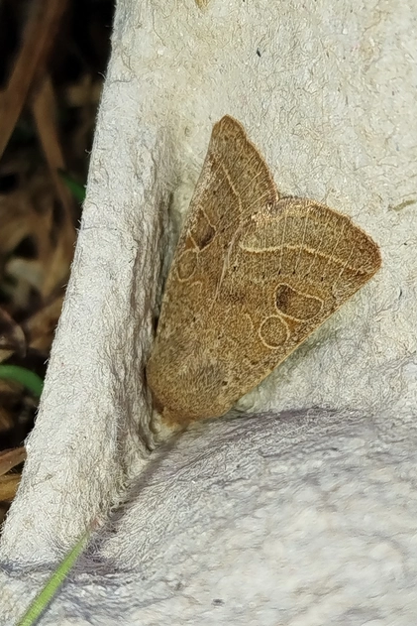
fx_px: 1667
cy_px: 310
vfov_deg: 21.2
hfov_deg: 14.3
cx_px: 218
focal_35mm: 96
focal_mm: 5.31
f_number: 1.7
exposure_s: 1/50
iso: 80
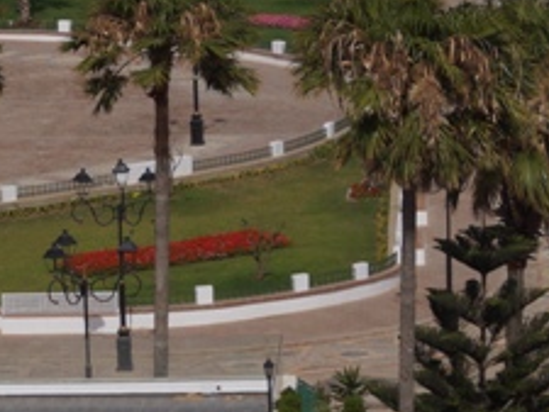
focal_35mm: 237
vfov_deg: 6.3
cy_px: 185
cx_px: -181
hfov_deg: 8.2
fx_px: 3757
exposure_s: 1/1250
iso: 100
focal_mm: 45
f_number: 7.1
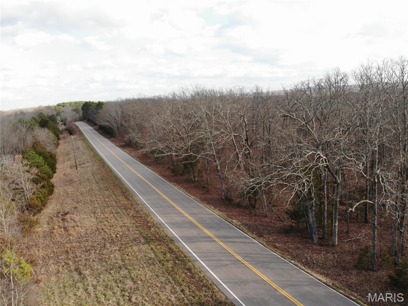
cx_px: 204
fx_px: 283
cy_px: 153
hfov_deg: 71.6
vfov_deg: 56.8
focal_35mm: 24
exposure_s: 1/300
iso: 100
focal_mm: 4.5
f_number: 2.8
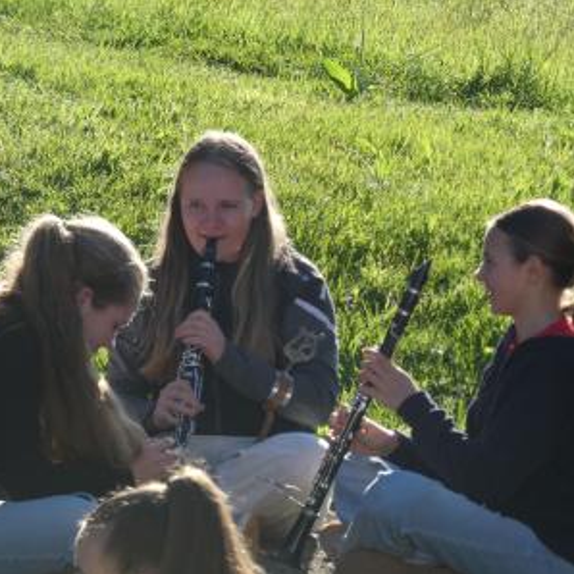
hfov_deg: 4.1
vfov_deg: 4.1
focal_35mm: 430
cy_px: 287
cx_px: 345
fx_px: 8067
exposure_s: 1/160
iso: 80
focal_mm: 64.9
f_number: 5.6
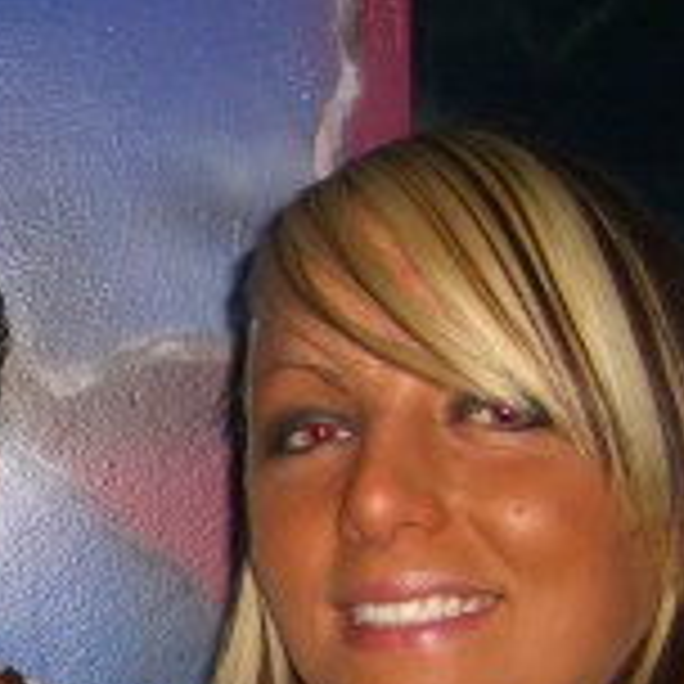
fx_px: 2973
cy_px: 896
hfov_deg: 12.5
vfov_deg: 12.7
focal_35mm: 133
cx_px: -306
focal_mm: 7.9
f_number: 2.8
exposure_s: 1/60
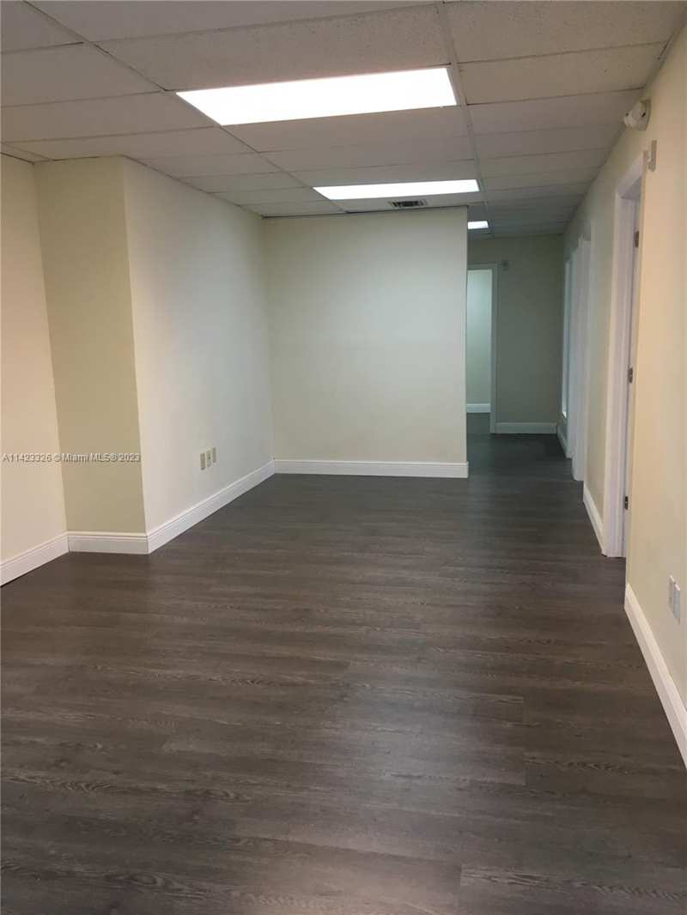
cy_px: 458
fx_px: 767
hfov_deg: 48.2
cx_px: 344
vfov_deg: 61.6
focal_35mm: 29
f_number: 2.2
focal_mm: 4.15
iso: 64
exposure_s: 1/30
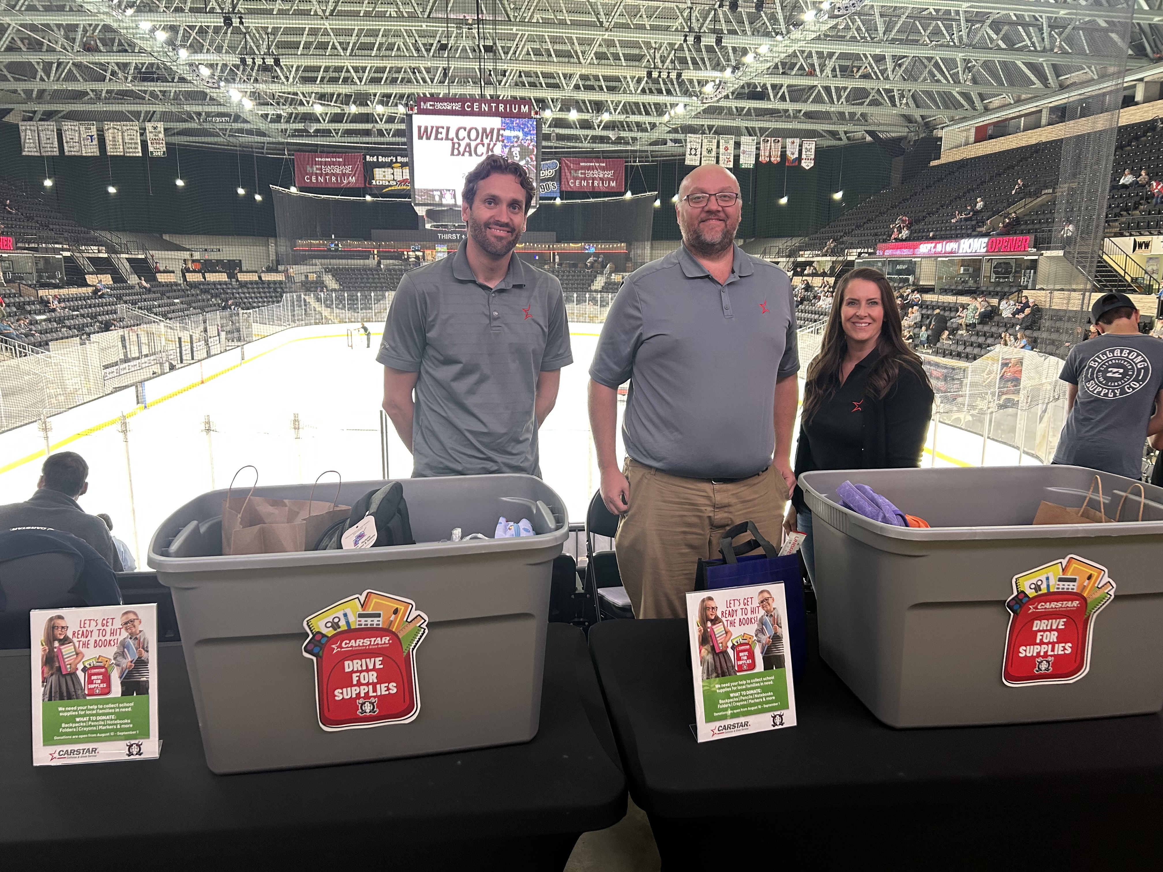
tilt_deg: -11.4
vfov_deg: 53.1
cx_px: 582
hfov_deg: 67.3
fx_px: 874
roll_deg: +0.0
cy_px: 436
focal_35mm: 26
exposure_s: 1/60
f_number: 1.5
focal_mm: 5.7
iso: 160
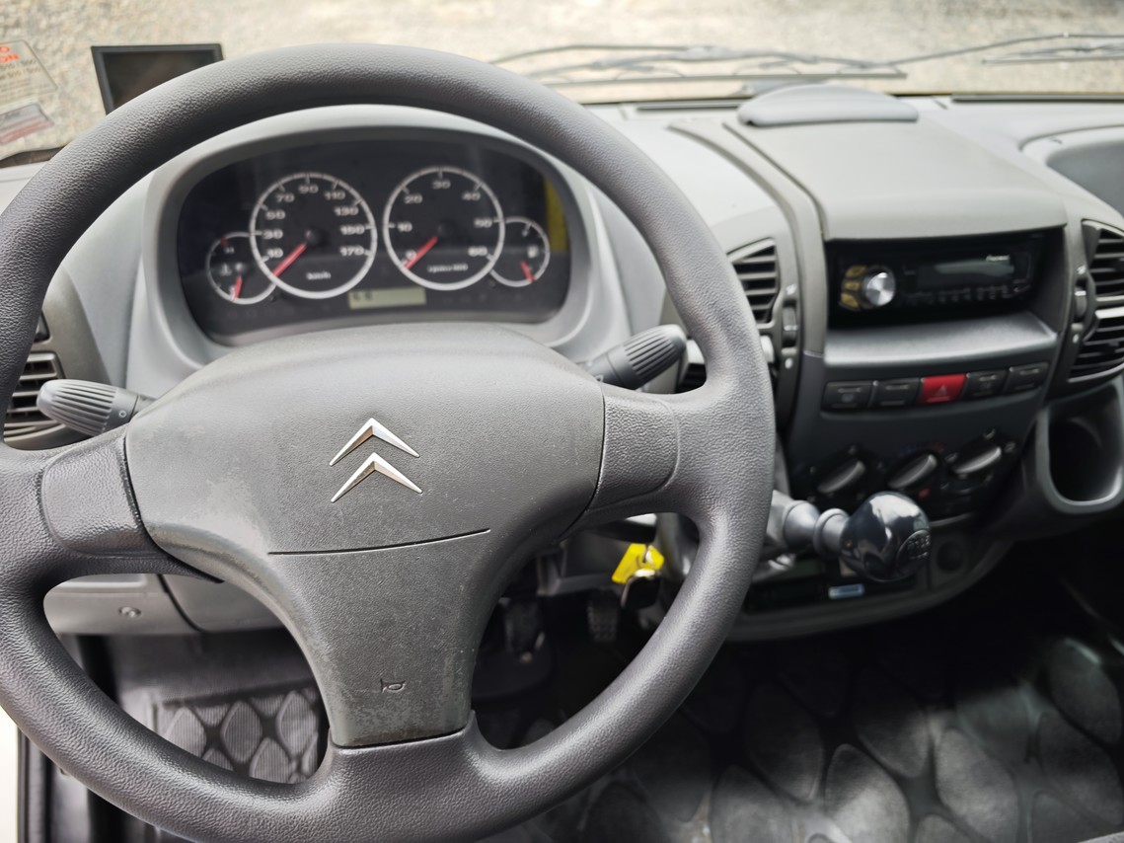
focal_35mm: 23
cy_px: 422
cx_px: 562
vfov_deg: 58.9
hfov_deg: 73.9
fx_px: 747
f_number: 2
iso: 80
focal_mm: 8.72
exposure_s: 1/60
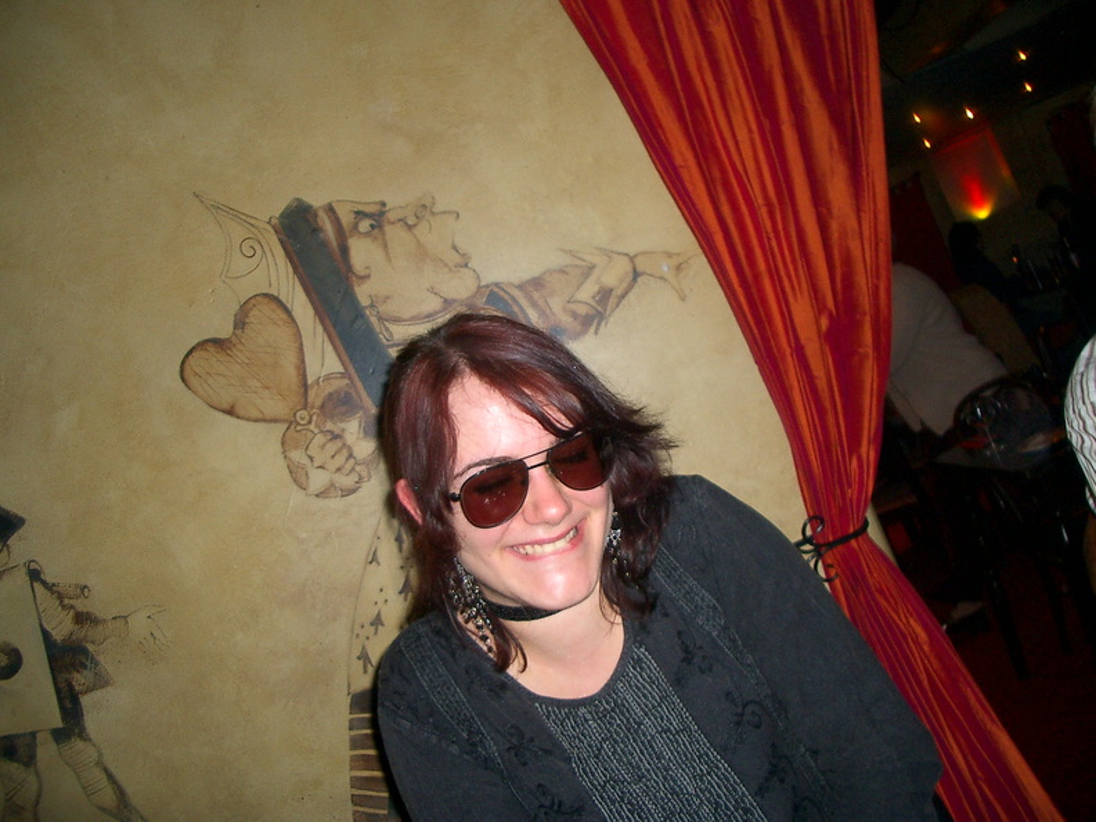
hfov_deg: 52.6
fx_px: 1108
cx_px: 548
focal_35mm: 35
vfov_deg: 40.7
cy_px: 411
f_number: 2.6
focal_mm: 5.8
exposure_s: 1/40
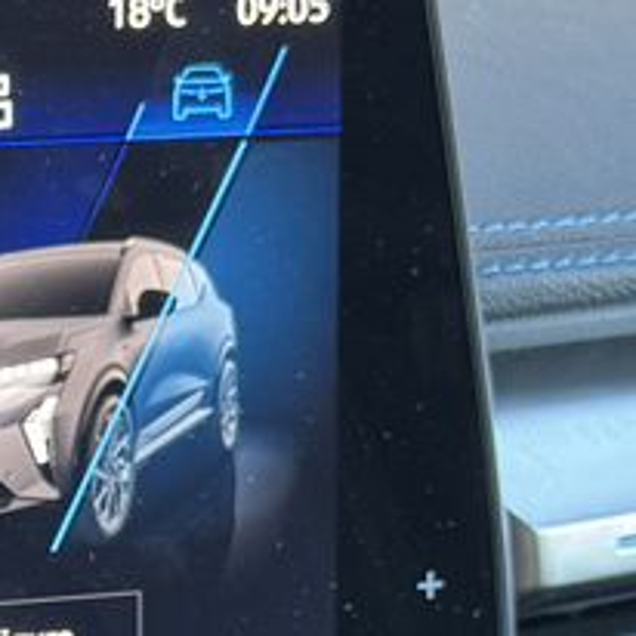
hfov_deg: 8.8
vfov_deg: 8.9
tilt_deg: -20.1
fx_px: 4033
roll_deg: -1.9
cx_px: -380
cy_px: 743
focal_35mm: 194
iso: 250
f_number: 1.78
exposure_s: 1/50
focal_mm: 6.76
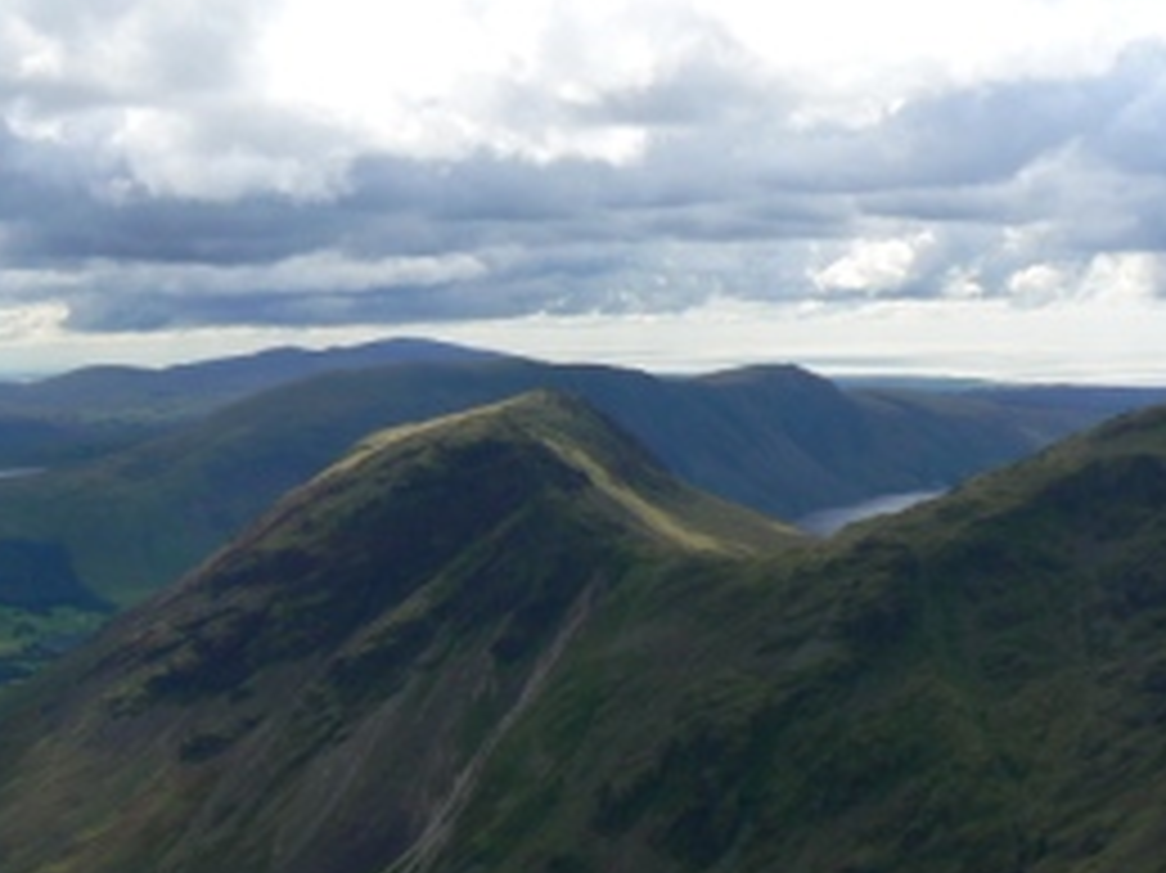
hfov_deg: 31.9
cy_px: 621
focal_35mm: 60
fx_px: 2020
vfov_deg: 24.2
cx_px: 365
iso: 80
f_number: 7.1
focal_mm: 6
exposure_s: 1/400
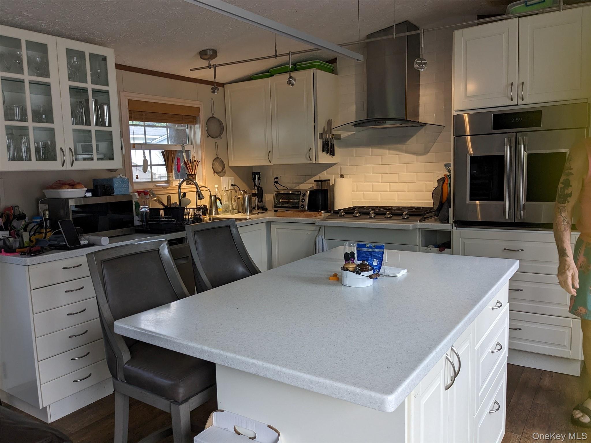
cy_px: 222
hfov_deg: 65.3
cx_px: 296
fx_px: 461
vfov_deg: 51.4
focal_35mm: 27
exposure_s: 1/190
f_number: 1.73
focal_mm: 4.38
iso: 60
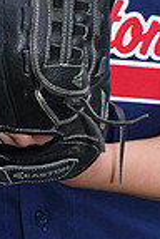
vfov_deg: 2.6
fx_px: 5314
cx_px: 41
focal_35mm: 801
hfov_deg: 1.7
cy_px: -142
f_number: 8
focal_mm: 198
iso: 200
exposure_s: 1/250
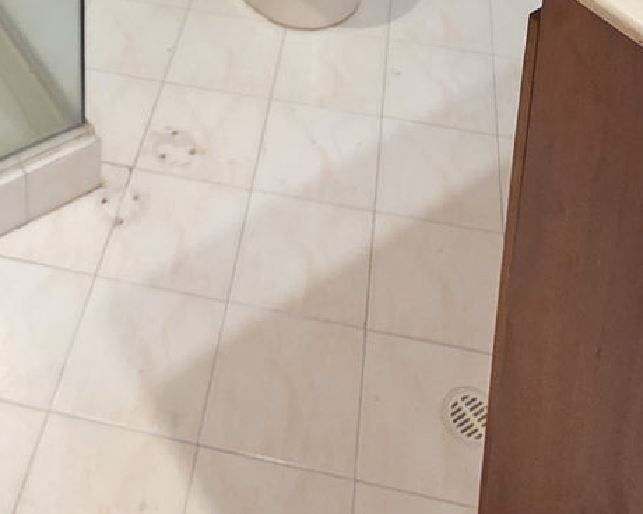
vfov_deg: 19.7
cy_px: -450
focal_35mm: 53
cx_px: 253
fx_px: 1009
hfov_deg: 35.2
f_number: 1.9
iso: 800
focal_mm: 2.2
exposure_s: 1/60
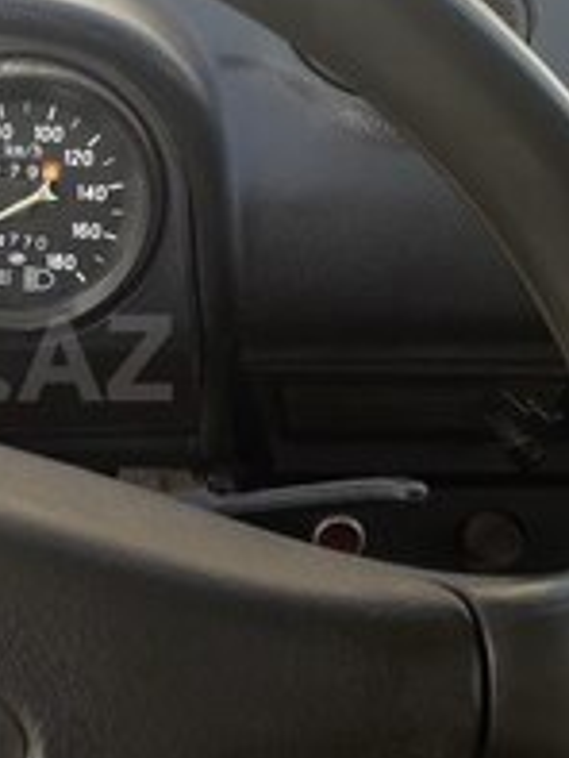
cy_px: 358
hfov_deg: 20.2
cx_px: -123
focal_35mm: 68
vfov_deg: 28.5
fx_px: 1489
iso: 40
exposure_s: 1/194
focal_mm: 3.6
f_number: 1.9
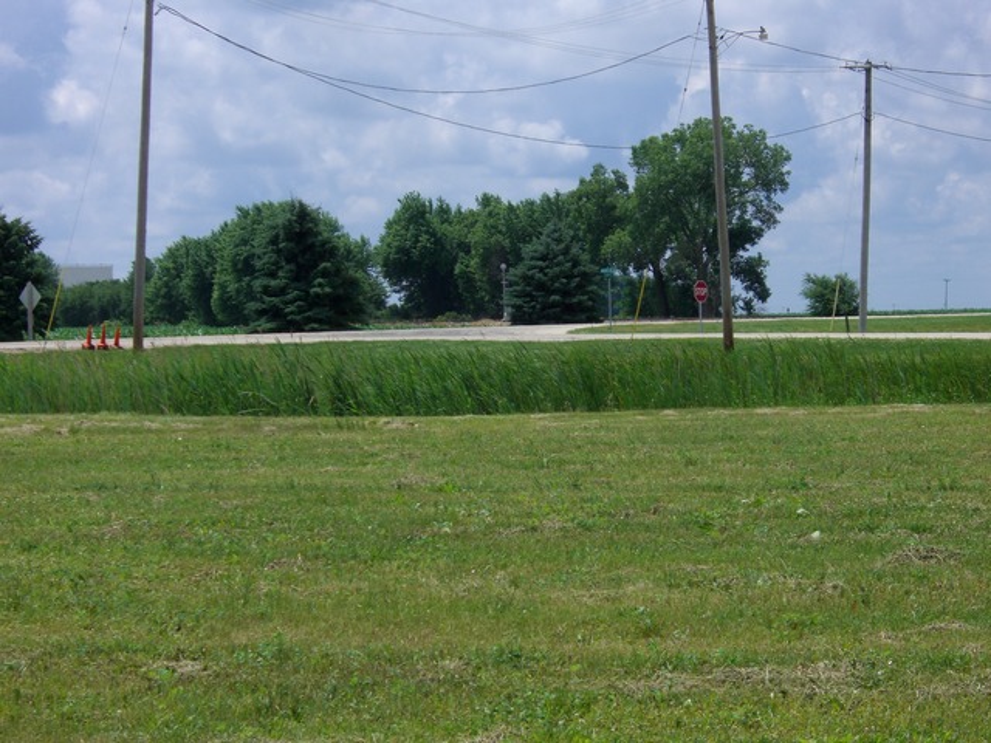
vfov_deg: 13.0
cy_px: 372
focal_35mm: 114
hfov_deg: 17.3
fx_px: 3264
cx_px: 496
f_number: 5.4
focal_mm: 23.7
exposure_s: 1/500
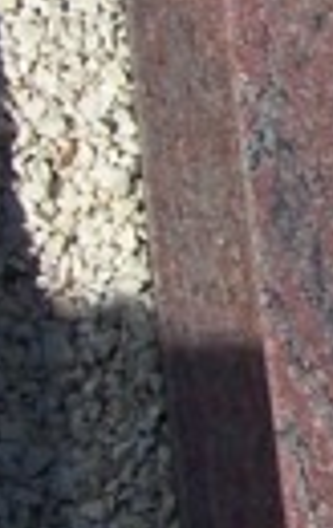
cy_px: -183
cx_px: 1060
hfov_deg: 5.0
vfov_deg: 8.3
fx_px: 3563
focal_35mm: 247
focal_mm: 6.3
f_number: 4
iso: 80
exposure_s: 1/800
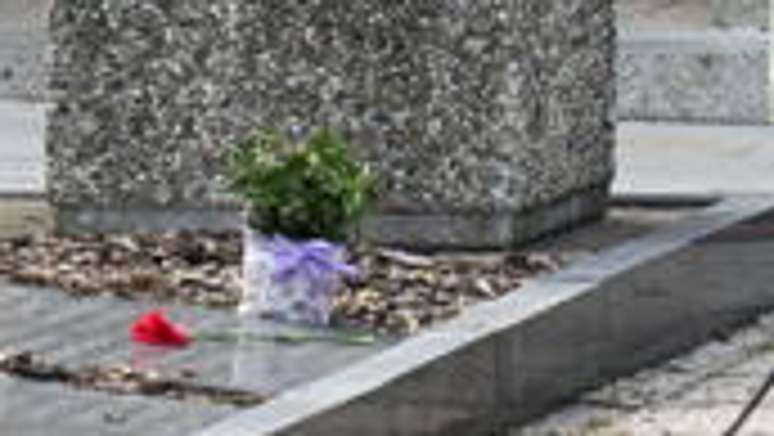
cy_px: -387
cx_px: 1467
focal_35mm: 671
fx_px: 13780
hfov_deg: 3.2
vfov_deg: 1.8
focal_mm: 160
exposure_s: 1/1000
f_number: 6.3
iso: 1250
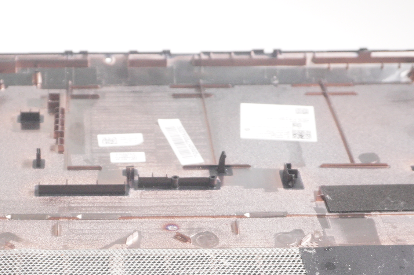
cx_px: 113
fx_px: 1011
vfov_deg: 15.1
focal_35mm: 88
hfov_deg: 23.0
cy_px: 309
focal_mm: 22
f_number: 5.6
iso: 800
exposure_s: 1/100
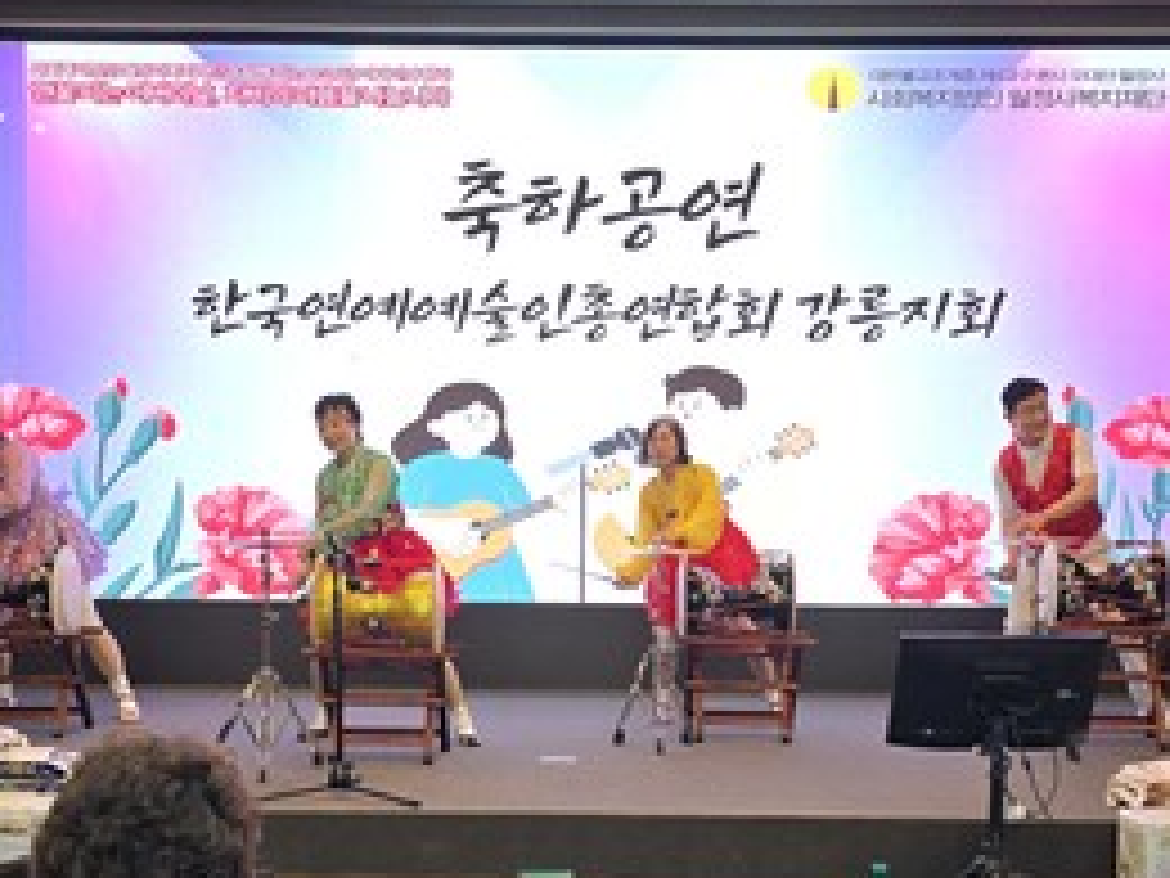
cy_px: 680
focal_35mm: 53
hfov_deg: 36.2
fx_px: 1791
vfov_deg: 27.1
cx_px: 585
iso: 80
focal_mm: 6.3
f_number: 1.7
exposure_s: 1/60
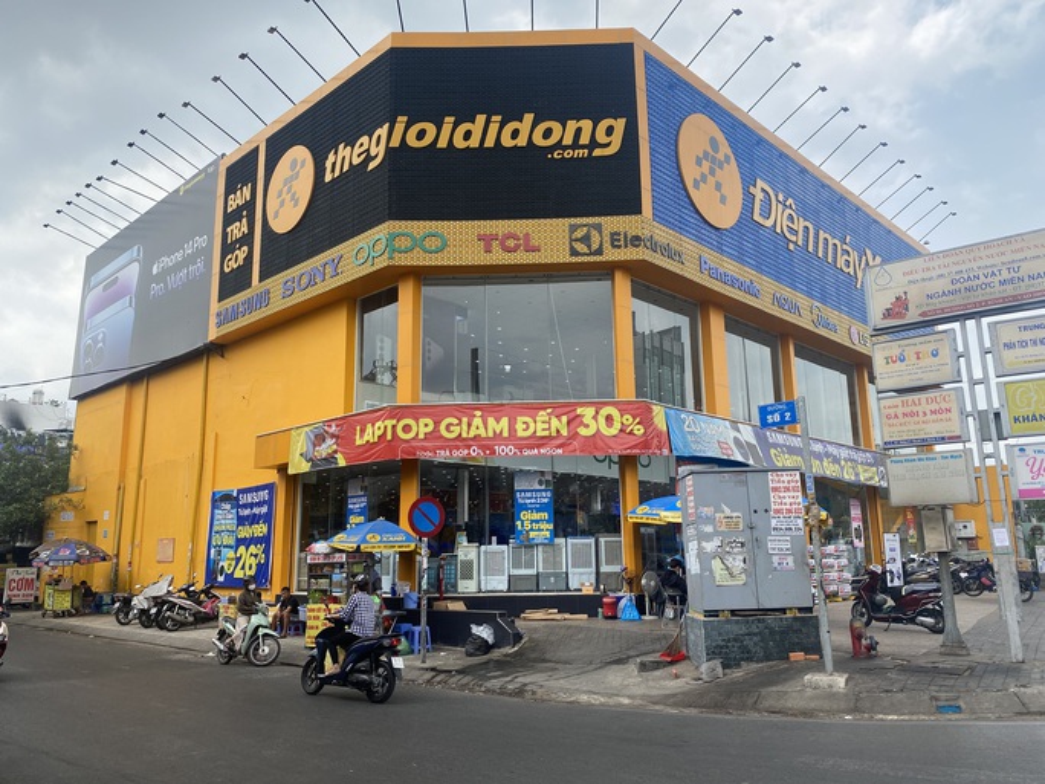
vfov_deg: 53.1
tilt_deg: +13.0
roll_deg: +1.1
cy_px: 392
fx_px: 785
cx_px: 522
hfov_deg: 67.3
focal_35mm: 26
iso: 32
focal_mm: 4.25
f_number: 1.8
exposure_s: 1/1608
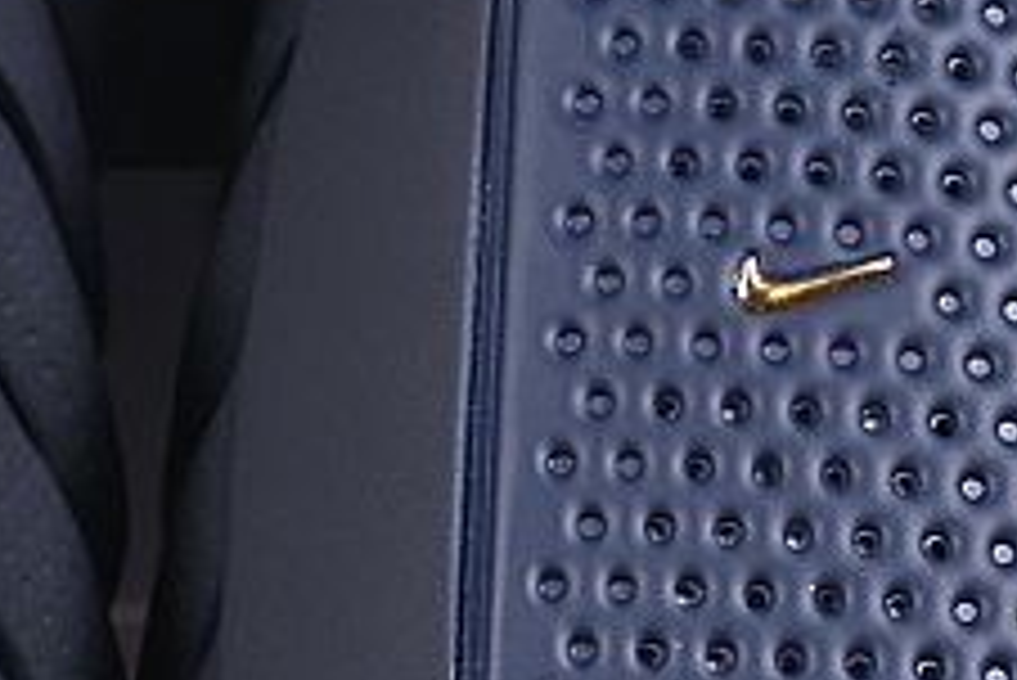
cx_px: 198
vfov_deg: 3.8
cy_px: 545
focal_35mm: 358
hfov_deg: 5.7
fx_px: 10120
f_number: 6.3
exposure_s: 1/60
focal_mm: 50
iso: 160
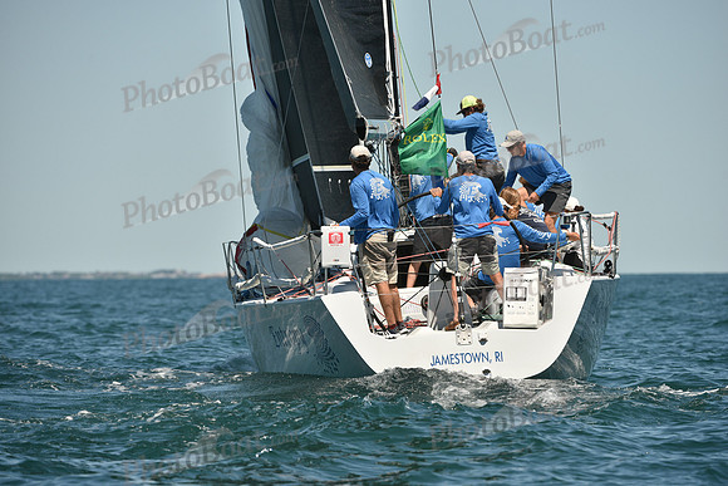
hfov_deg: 6.2
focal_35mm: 330
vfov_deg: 4.2
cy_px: 243
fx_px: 6675
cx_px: 364
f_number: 7.1
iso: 250
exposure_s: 1/1250
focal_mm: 330
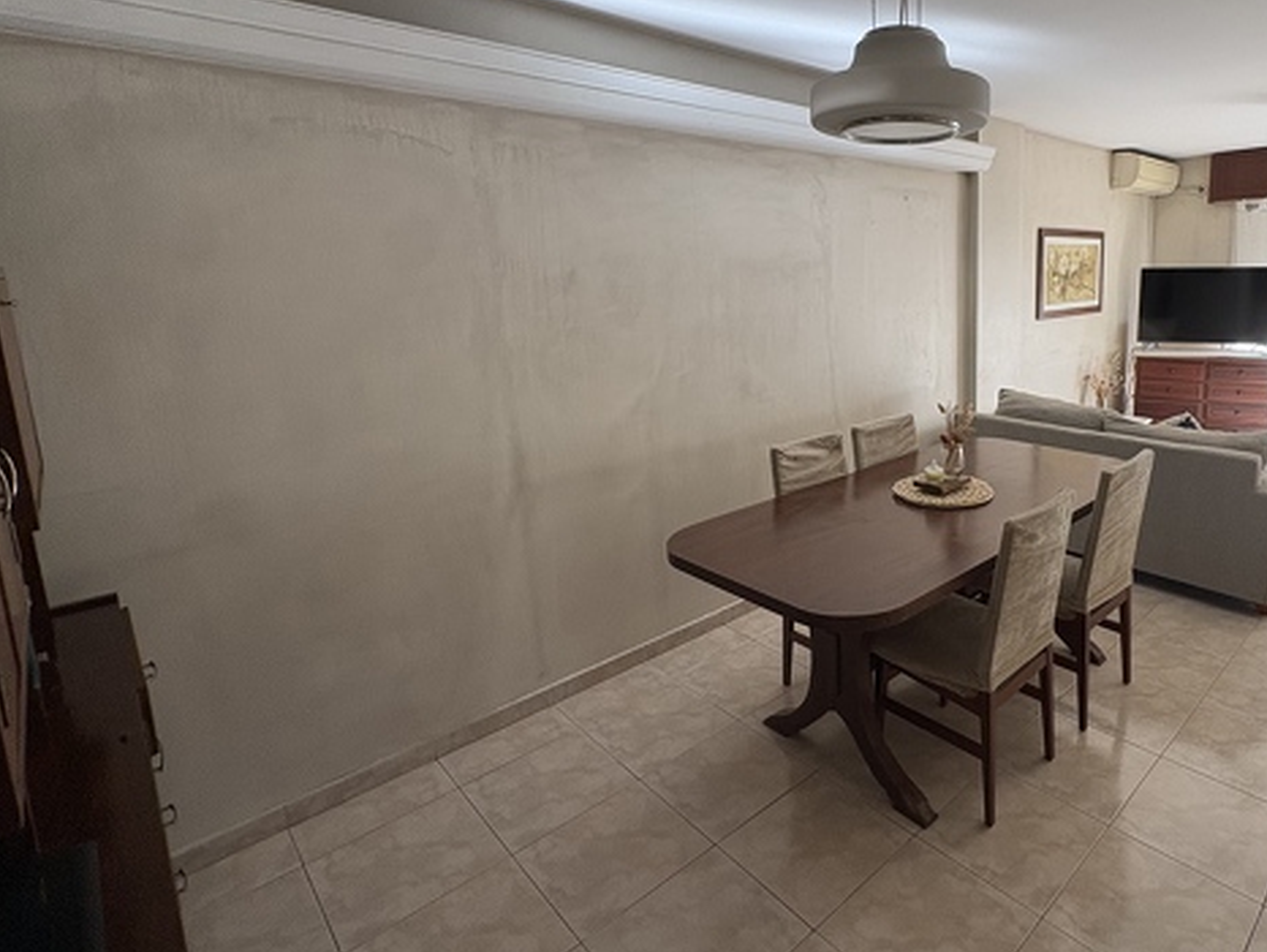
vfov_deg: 65.5
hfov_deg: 78.7
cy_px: 392
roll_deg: +1.7
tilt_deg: -9.6
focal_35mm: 20
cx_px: 856
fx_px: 732
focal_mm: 2.22
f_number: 2.2
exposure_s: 1/99
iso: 125
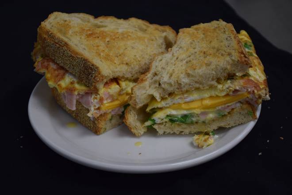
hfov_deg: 28.1
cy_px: 98
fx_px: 584
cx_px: 146
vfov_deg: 18.9
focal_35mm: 72
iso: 400
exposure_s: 1/80
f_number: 4.5
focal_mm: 48
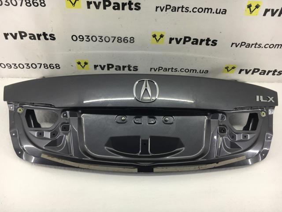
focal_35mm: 29
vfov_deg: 48.2
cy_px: 106
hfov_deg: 61.7
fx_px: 236
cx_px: 141
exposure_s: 1/50
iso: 32
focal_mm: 4.15
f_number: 2.2
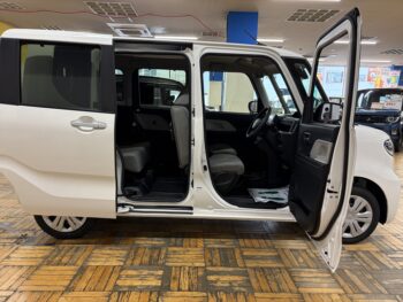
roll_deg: -0.9
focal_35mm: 26
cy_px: 151
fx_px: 303
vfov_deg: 53.1
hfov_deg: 67.3
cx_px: 202
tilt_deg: -8.6
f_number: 1.6
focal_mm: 5.96
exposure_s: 1/50
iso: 125
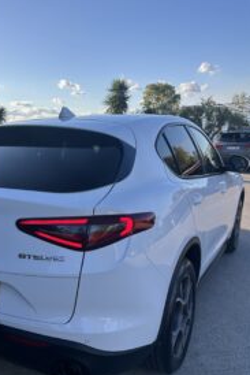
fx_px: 354
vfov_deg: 55.3
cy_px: 229
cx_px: 64
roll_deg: +1.1
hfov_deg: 38.0
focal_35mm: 34
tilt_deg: -14.0
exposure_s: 1/2469
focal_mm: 6.86
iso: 80
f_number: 1.78
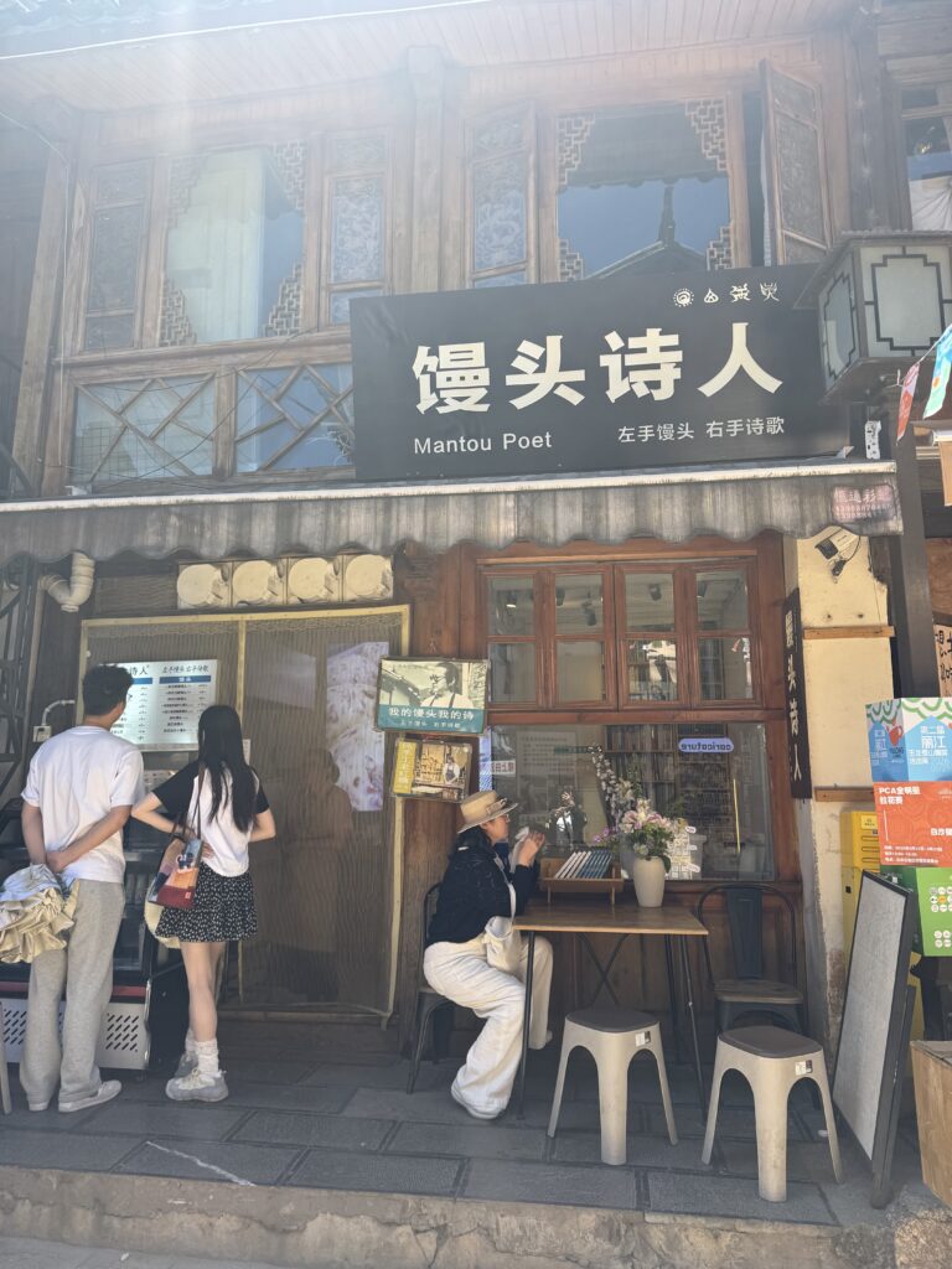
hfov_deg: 56.8
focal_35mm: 24
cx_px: 476
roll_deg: +0.4
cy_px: 634
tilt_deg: +10.2
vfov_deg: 71.6
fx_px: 880
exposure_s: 1/756
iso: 80
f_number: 1.78
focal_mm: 6.76
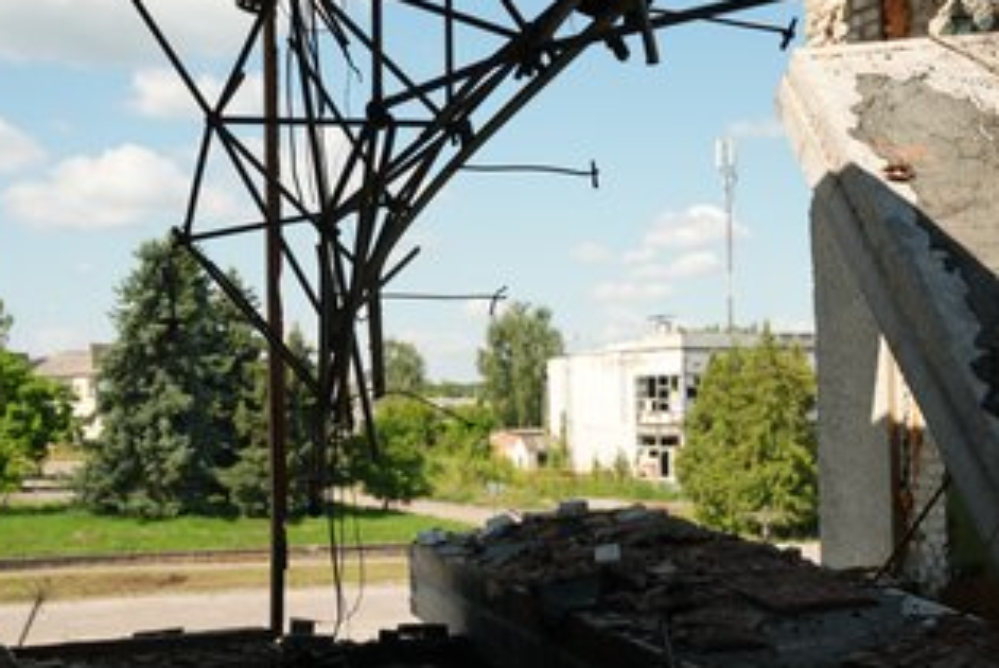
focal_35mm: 56
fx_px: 1555
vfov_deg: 24.2
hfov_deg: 35.5
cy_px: 358
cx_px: 595
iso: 80
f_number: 4.5
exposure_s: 1/125
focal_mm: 44
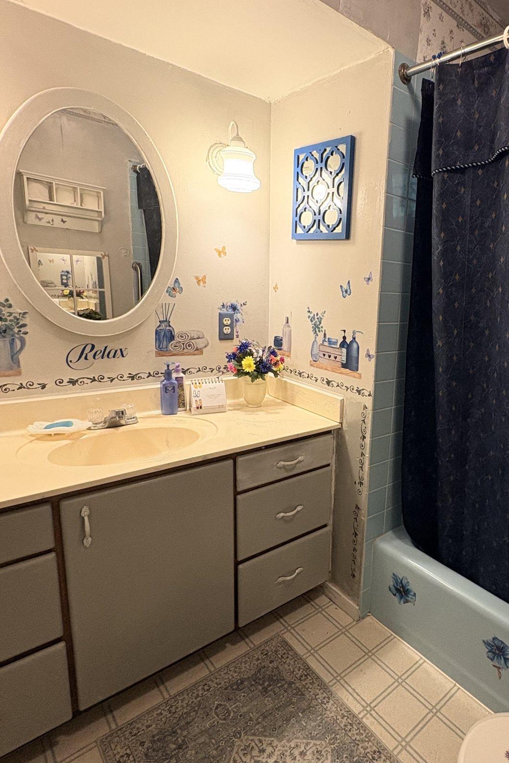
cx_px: 384
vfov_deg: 81.2
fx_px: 445
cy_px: 375
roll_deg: -3.8
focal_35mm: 21
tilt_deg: -9.8
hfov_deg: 56.4
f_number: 2.2
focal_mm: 2.22
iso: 250
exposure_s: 1/60
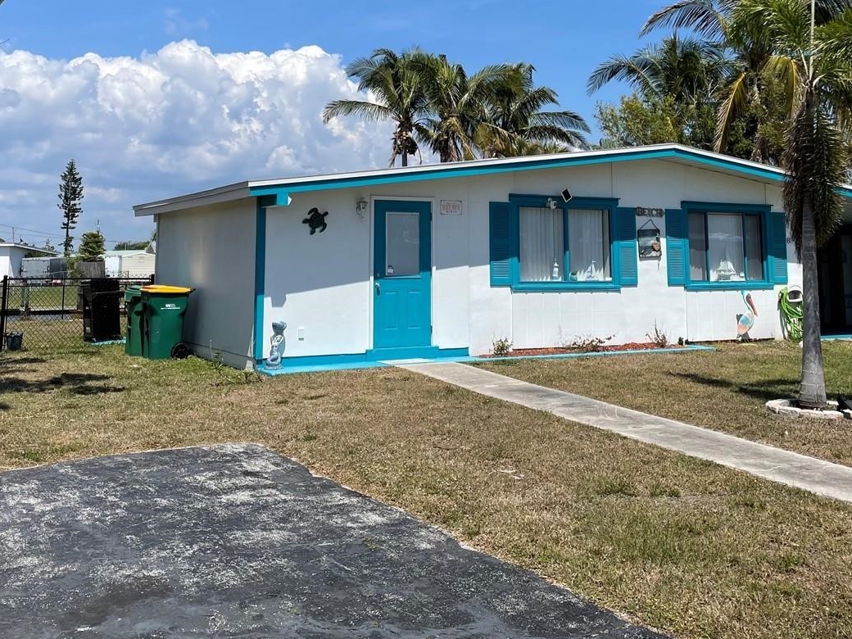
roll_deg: +0.4
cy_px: 152
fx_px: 985
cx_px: 421
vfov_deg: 35.1
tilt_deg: +7.5
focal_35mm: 40
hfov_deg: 46.8
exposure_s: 1/5291
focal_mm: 4.2
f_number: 1.6
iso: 32
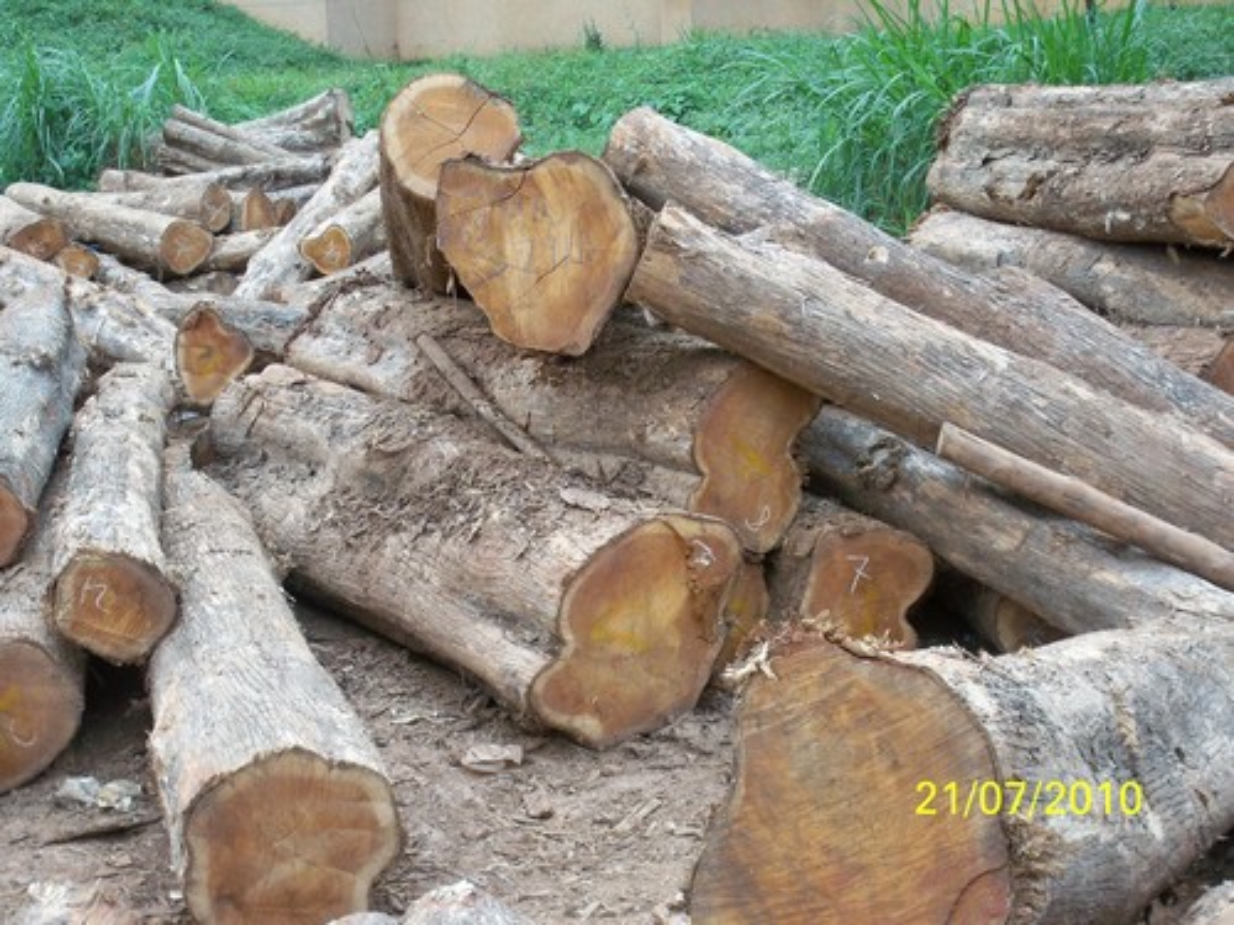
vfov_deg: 26.6
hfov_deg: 34.9
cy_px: 462
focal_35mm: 55
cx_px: 617
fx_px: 1961
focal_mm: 9.7
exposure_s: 1/160
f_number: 4
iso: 100
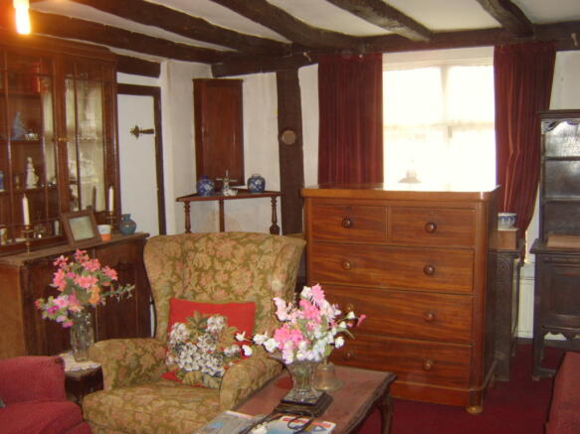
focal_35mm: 31
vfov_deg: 45.4
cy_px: 217
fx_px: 519
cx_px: 290
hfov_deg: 58.4
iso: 141
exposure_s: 1/30
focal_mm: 8.13
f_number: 2.7
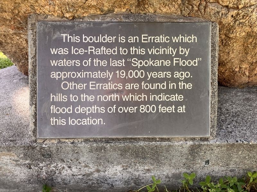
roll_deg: -1.5
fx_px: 208
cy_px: 96
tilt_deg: -29.6
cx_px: 128
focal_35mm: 28
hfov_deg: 63.4
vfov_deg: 49.7
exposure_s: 1/122
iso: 32
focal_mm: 3.99
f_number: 1.8
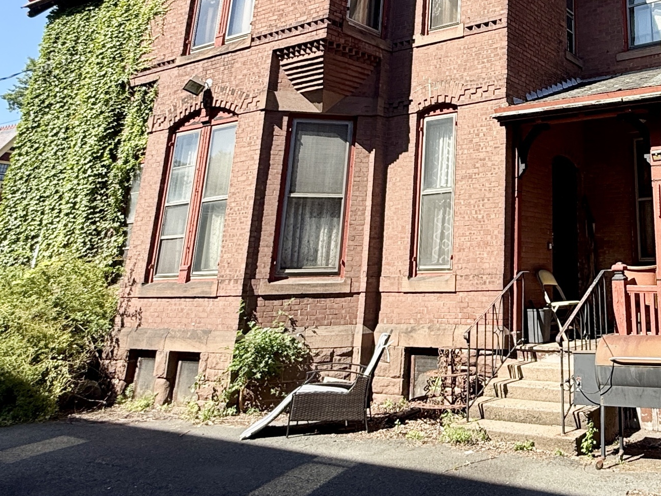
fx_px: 630
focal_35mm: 33
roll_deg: -0.5
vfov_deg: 40.7
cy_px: 80
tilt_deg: +17.2
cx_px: 573
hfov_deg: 50.2
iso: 50
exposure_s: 1/709
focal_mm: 2.22
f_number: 2.2
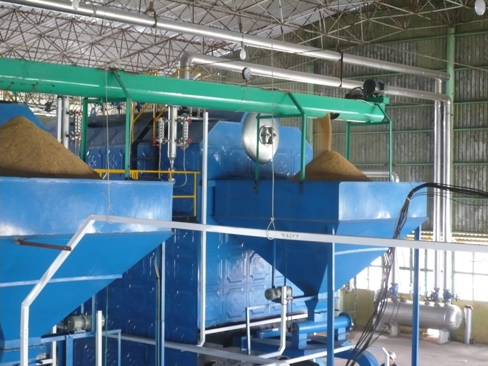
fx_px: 888
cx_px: 244
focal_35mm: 63
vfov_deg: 23.3
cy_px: 183
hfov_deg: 30.7
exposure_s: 1/8
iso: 200
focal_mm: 10.4
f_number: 3.8
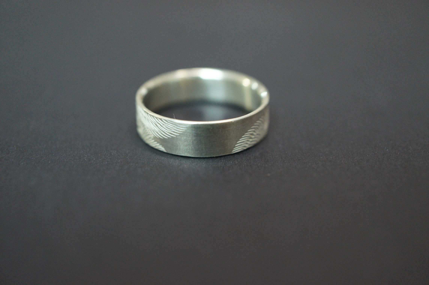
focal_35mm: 45
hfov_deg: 43.6
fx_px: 536
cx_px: 214
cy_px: 142
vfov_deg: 29.8
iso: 1250
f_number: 3.5
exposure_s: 1/50
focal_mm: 30
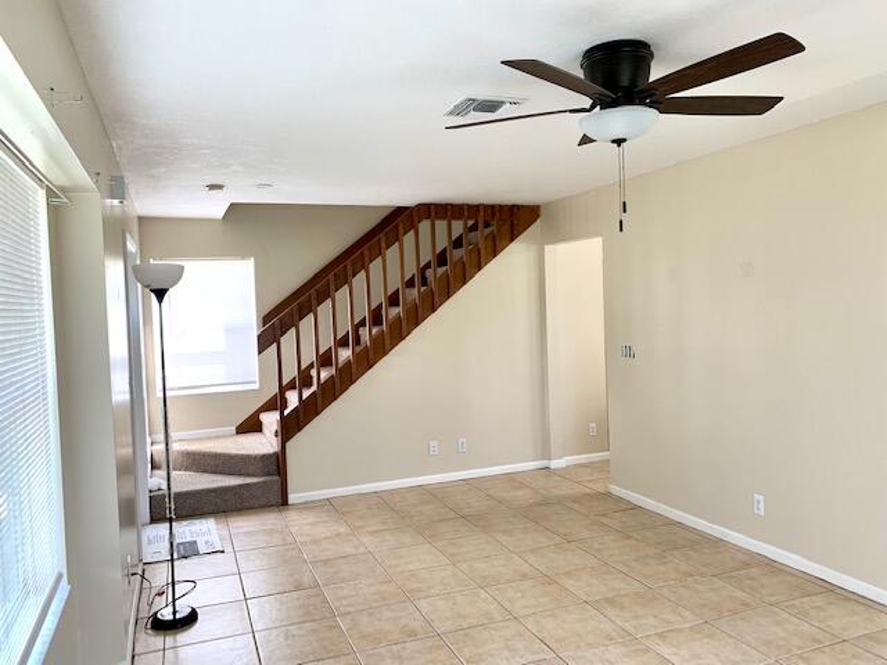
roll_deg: +2.0
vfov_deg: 53.1
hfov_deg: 67.3
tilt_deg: -1.2
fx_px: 666
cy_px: 332
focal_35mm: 26
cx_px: 444
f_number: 1.8
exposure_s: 1/114
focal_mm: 4.25
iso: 100
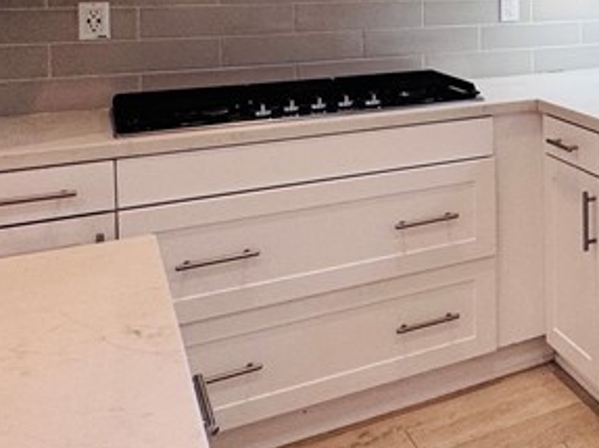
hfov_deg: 27.6
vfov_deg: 27.3
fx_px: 865
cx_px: 877
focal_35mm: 50
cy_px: -6
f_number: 2.2
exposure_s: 1/120
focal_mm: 2.22
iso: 100
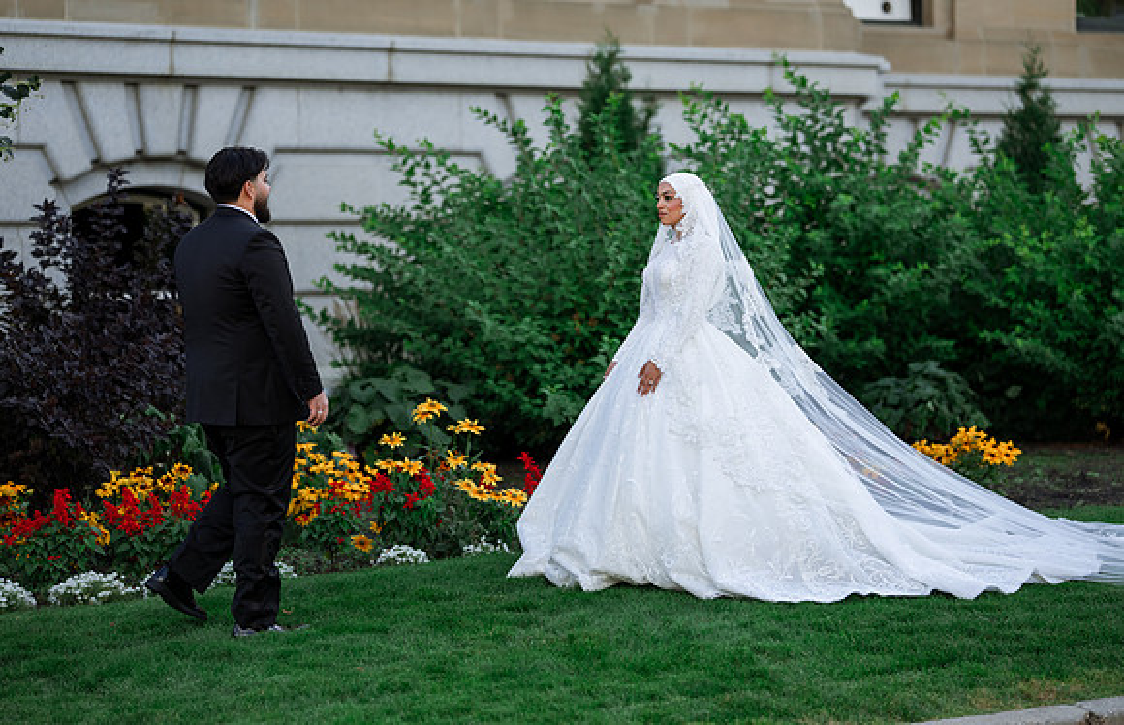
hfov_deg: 21.9
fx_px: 2911
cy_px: 328
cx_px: 595
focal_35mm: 94
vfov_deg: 14.2
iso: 200
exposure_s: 1/1600
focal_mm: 88
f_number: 2
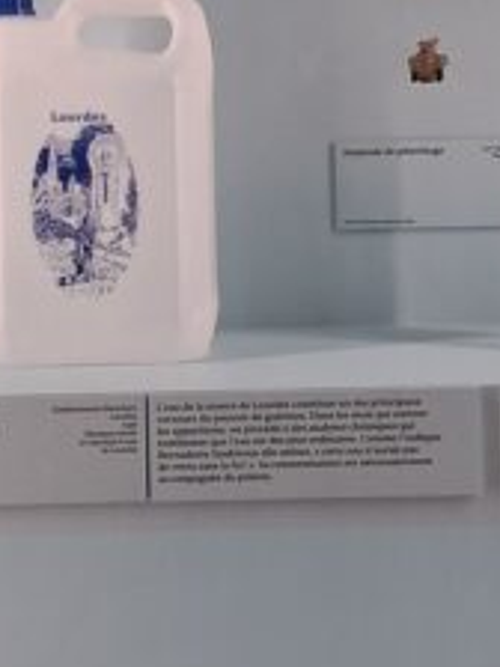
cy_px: 45
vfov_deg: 18.4
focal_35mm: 105
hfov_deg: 14.1
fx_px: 2022
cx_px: 298
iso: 250
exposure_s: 1/50
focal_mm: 5.54
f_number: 1.8
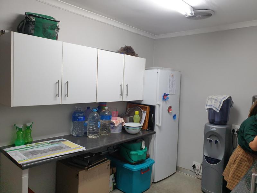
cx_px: 128
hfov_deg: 67.3
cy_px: 96
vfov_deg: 53.1
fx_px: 193
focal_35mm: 26
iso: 125
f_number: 2.4
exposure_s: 1/50
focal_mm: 4.3
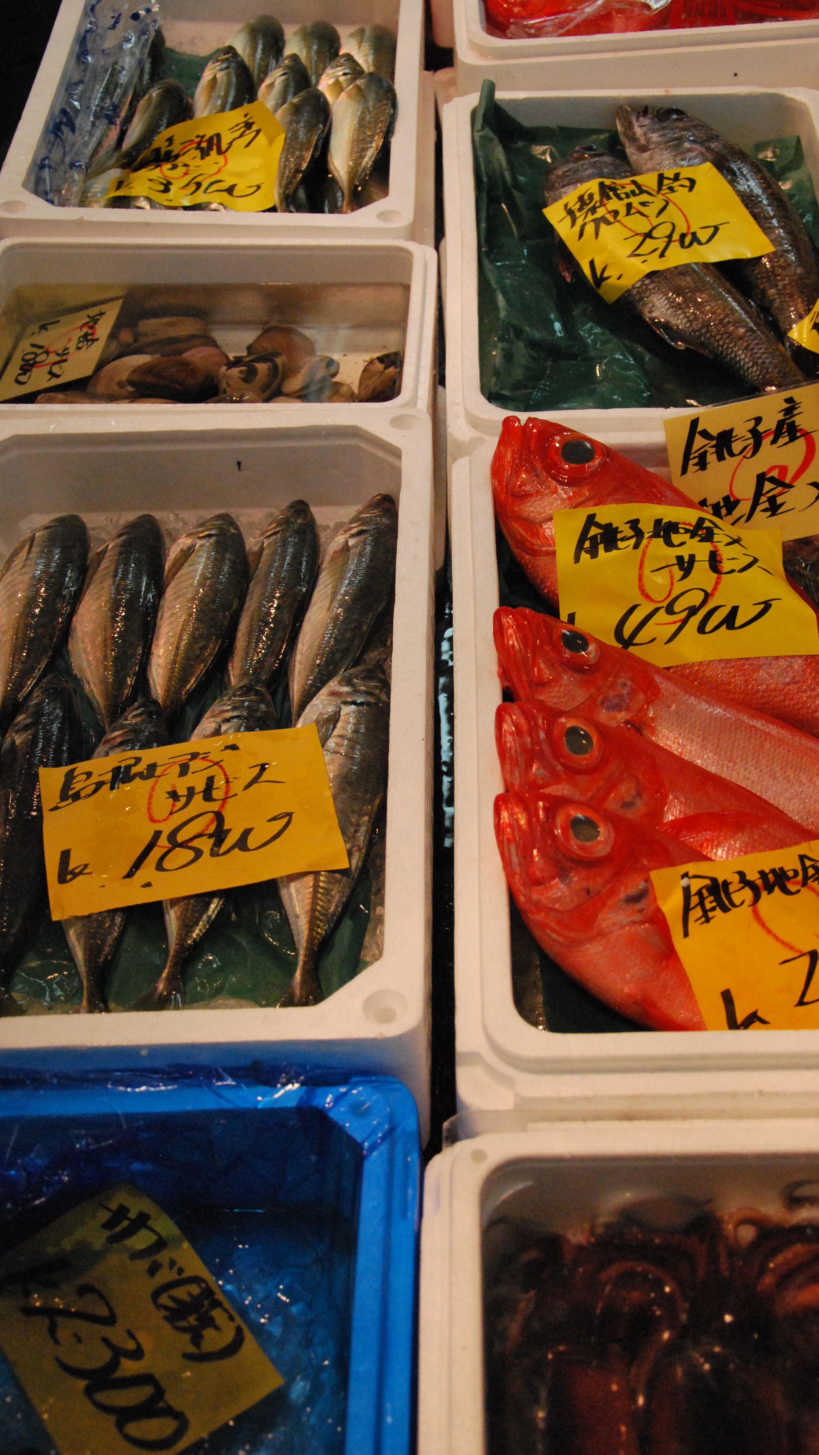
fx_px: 1853
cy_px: 729
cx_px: 459
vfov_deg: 42.9
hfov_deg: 24.9
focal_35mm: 48
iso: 1600
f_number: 4.2
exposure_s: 1/320
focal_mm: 30
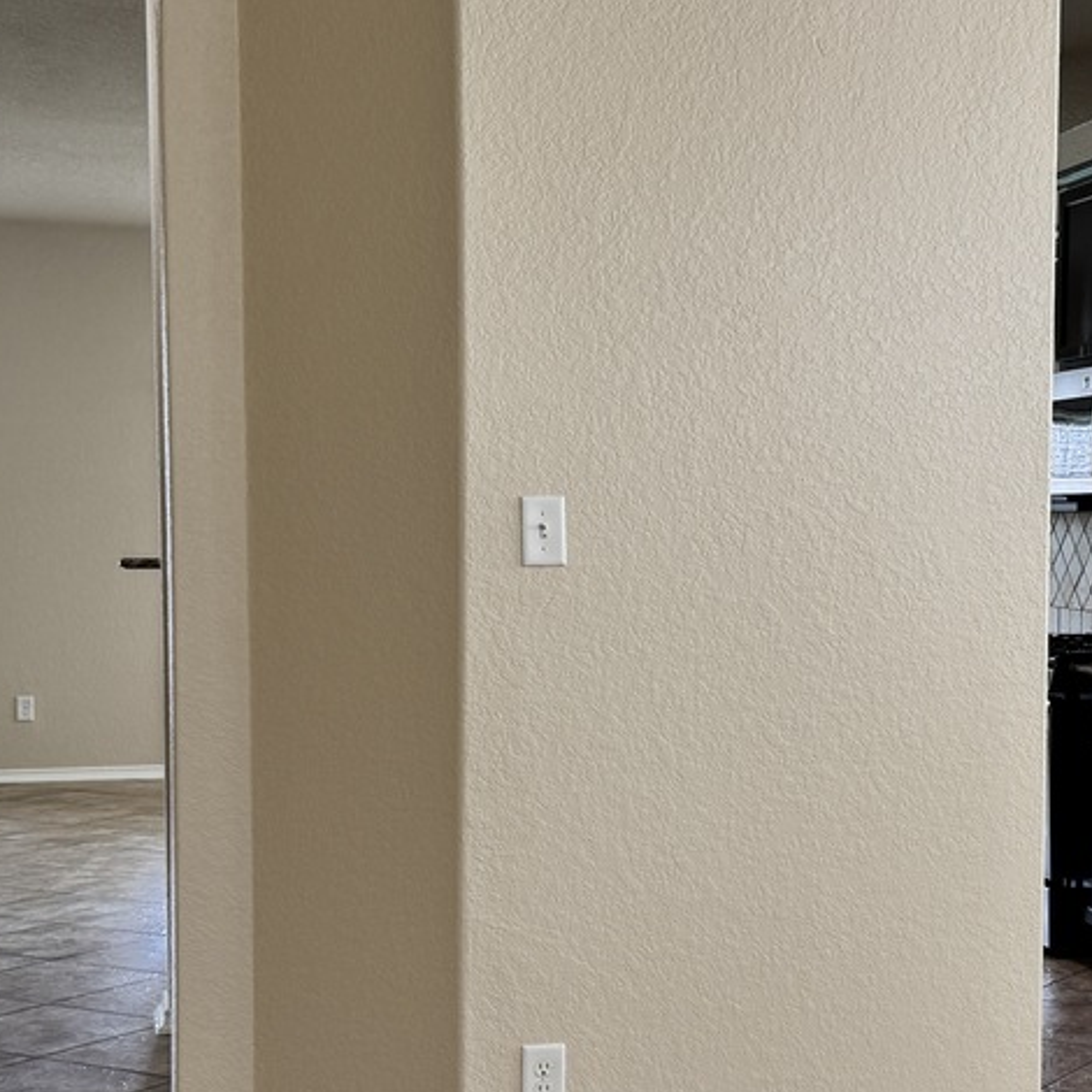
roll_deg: -0.2
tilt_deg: -5.4
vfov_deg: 26.4
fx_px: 2320
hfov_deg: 26.2
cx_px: 820
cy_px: 692
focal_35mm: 65
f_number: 1.78
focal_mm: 6.76
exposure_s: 1/120
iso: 125
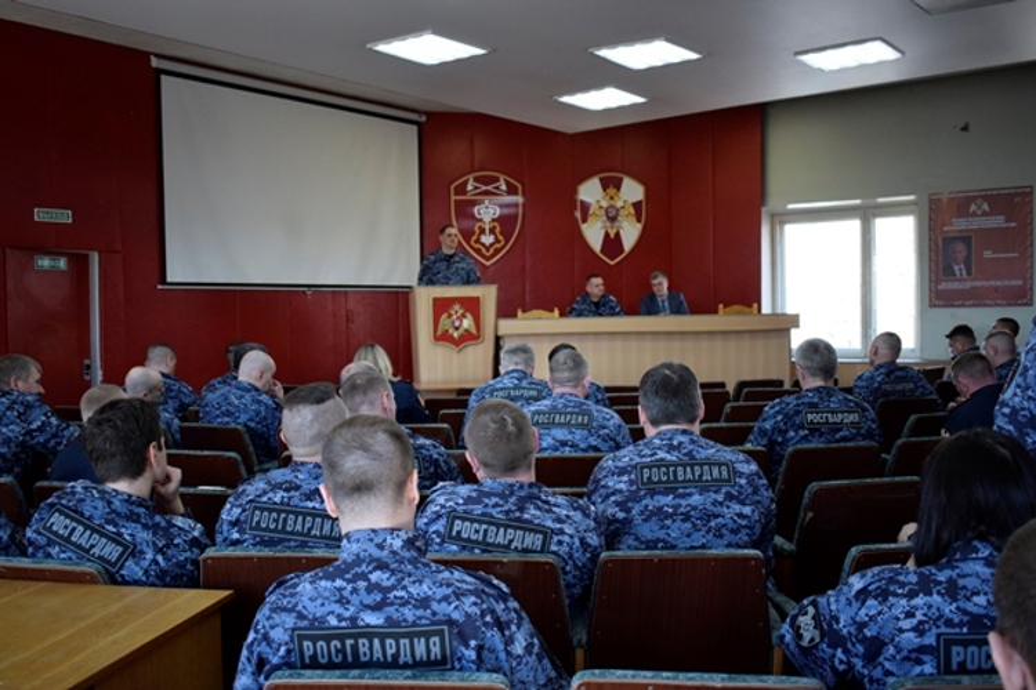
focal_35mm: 33
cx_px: 518
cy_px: 345
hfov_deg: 57.2
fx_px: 950
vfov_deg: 40.0
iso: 2000
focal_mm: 22
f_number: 3.8
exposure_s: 1/500
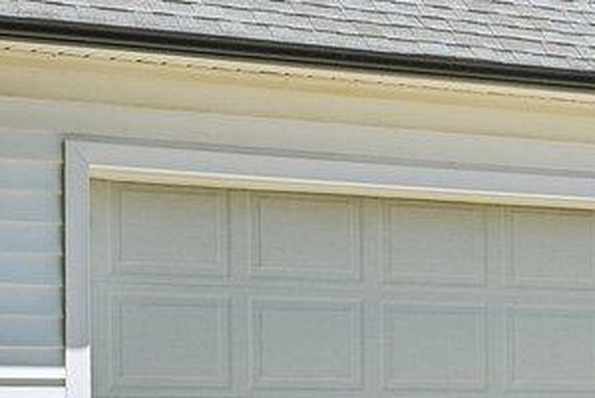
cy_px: 116
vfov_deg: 10.6
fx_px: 2151
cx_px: 1079
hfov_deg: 14.0
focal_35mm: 130
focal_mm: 19.5
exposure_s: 1/400
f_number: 8
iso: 100
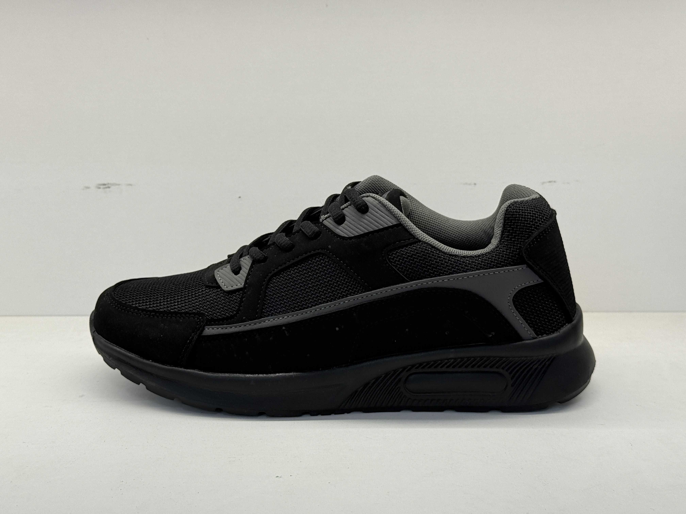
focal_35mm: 48
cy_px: 257
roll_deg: +0.1
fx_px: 951
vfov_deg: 30.3
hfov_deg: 39.7
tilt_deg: -11.3
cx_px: 343
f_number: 1.78
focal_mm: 6.76
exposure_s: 1/231
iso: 80
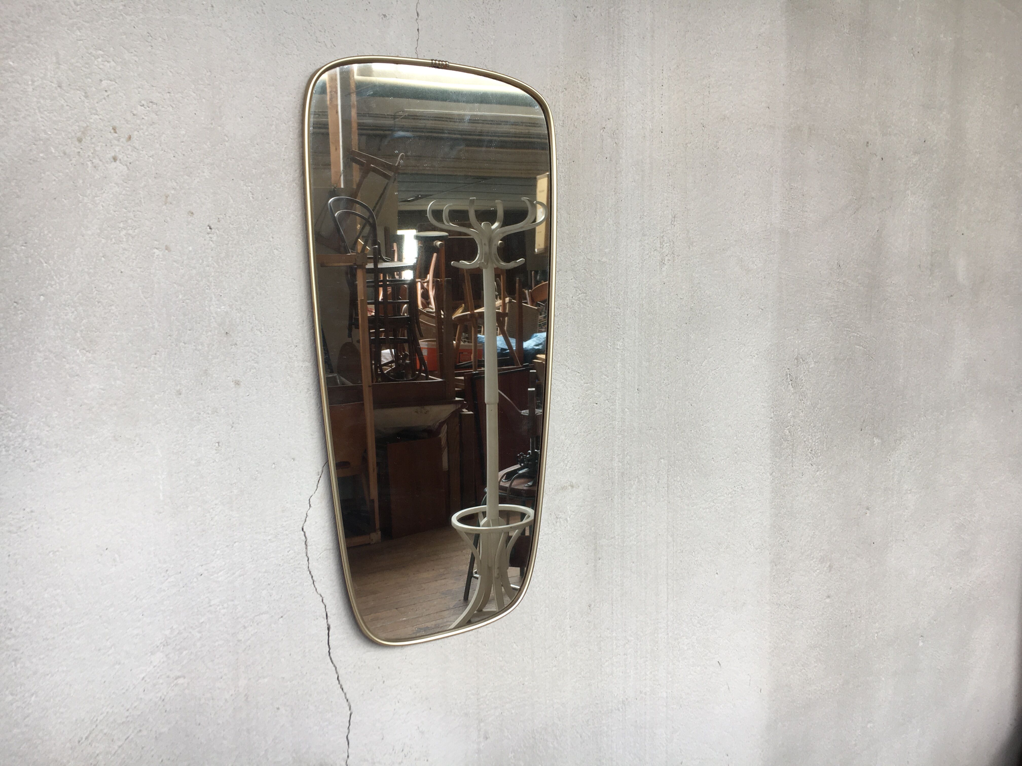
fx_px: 856
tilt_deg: -9.3
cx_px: 511
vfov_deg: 48.2
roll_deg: +0.8
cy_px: 383
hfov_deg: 61.7
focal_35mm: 29
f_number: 2.2
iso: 25
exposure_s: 1/50
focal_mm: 4.15
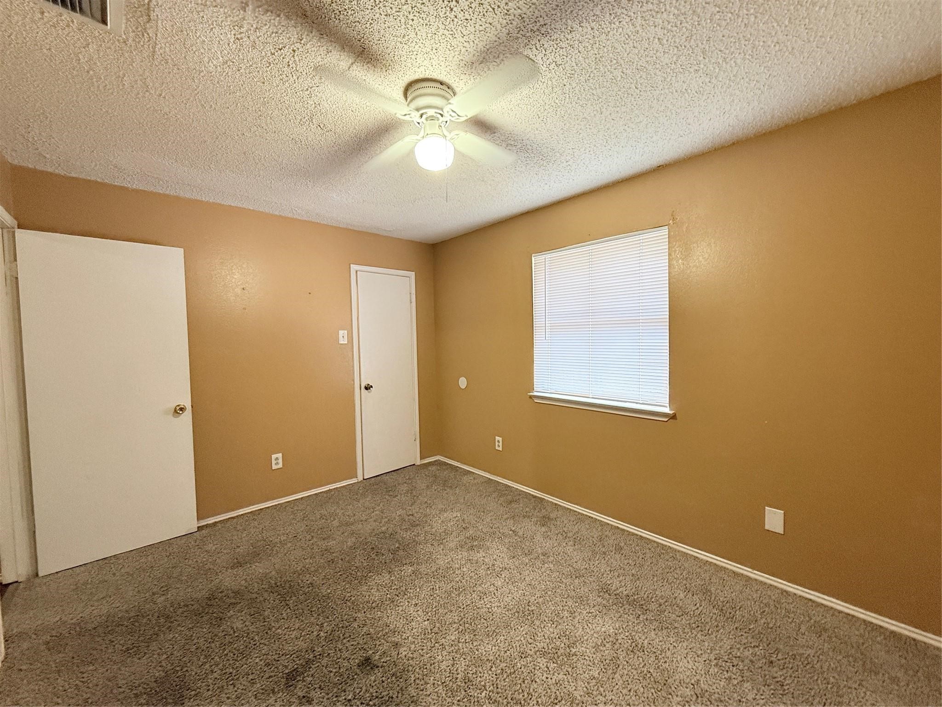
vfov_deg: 85.7
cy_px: 354
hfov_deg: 102.1
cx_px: 471
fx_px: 381
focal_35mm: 14
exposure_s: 1/120
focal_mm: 2.22
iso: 320
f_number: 2.2
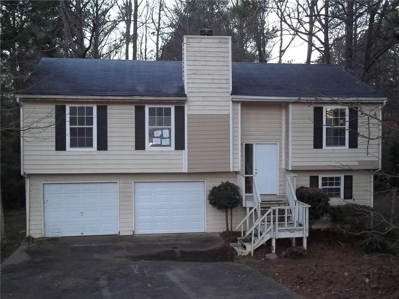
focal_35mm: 39
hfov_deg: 47.9
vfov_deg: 36.8
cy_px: 150
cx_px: 200
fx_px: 450
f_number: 3.2
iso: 160
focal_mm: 7.1
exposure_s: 1/50
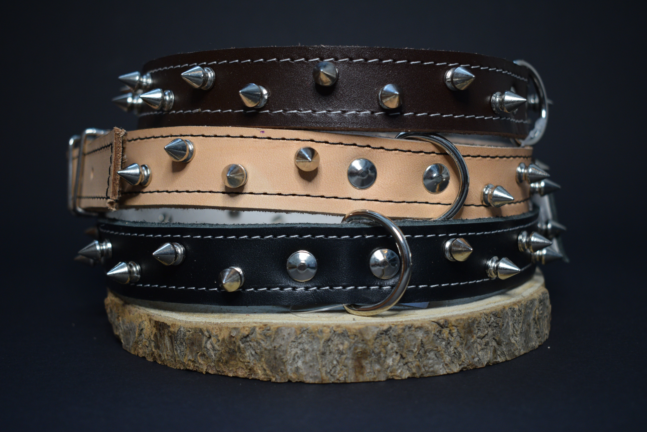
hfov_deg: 41.1
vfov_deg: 28.1
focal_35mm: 48
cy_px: 216
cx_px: 324
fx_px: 863
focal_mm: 32
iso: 800
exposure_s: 1/60
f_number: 4.5
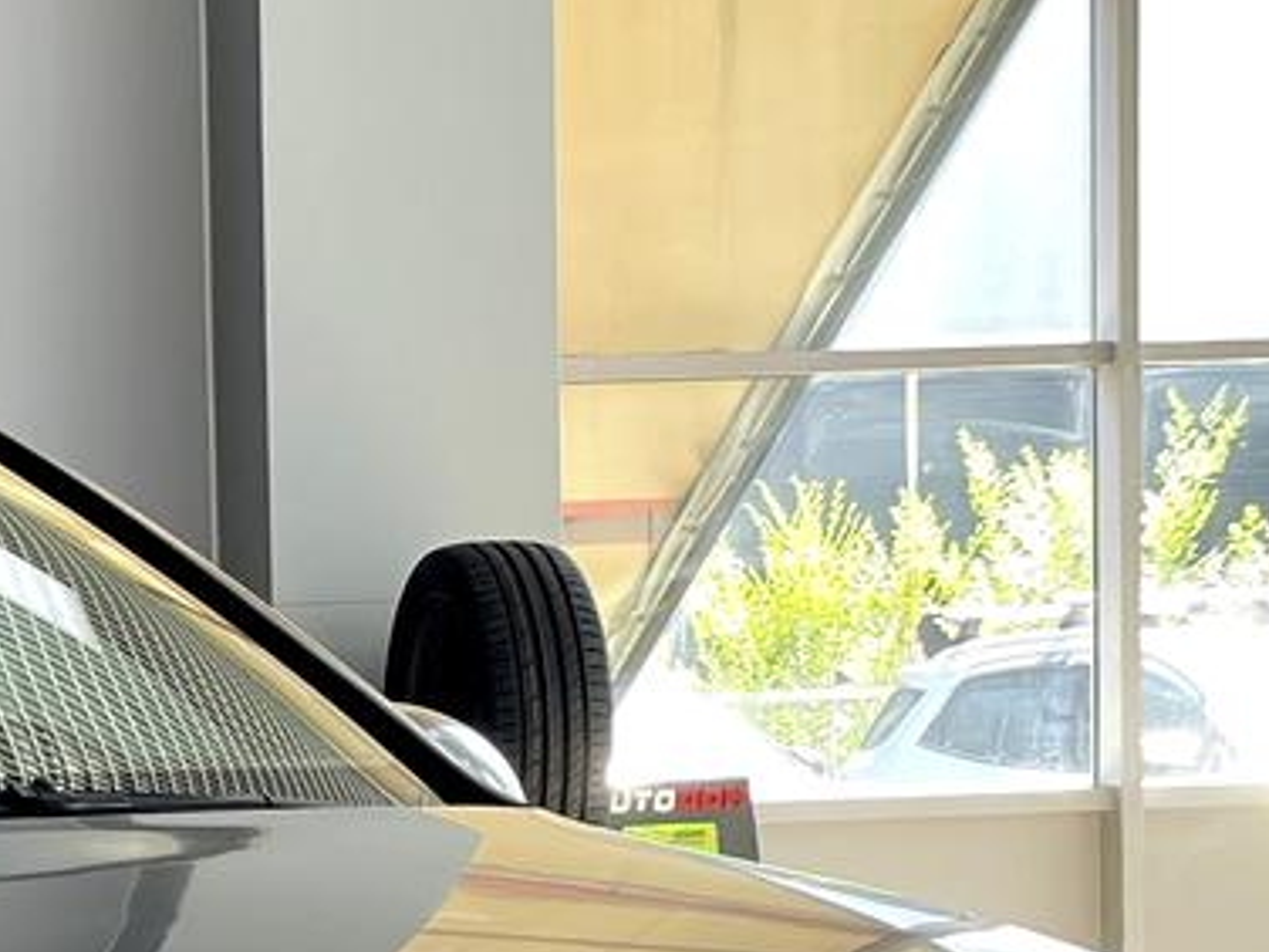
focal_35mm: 166
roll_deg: +1.8
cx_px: -287
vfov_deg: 8.8
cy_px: 1239
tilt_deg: -5.0
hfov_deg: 11.6
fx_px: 6085
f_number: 2
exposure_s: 1/99
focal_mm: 6
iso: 80
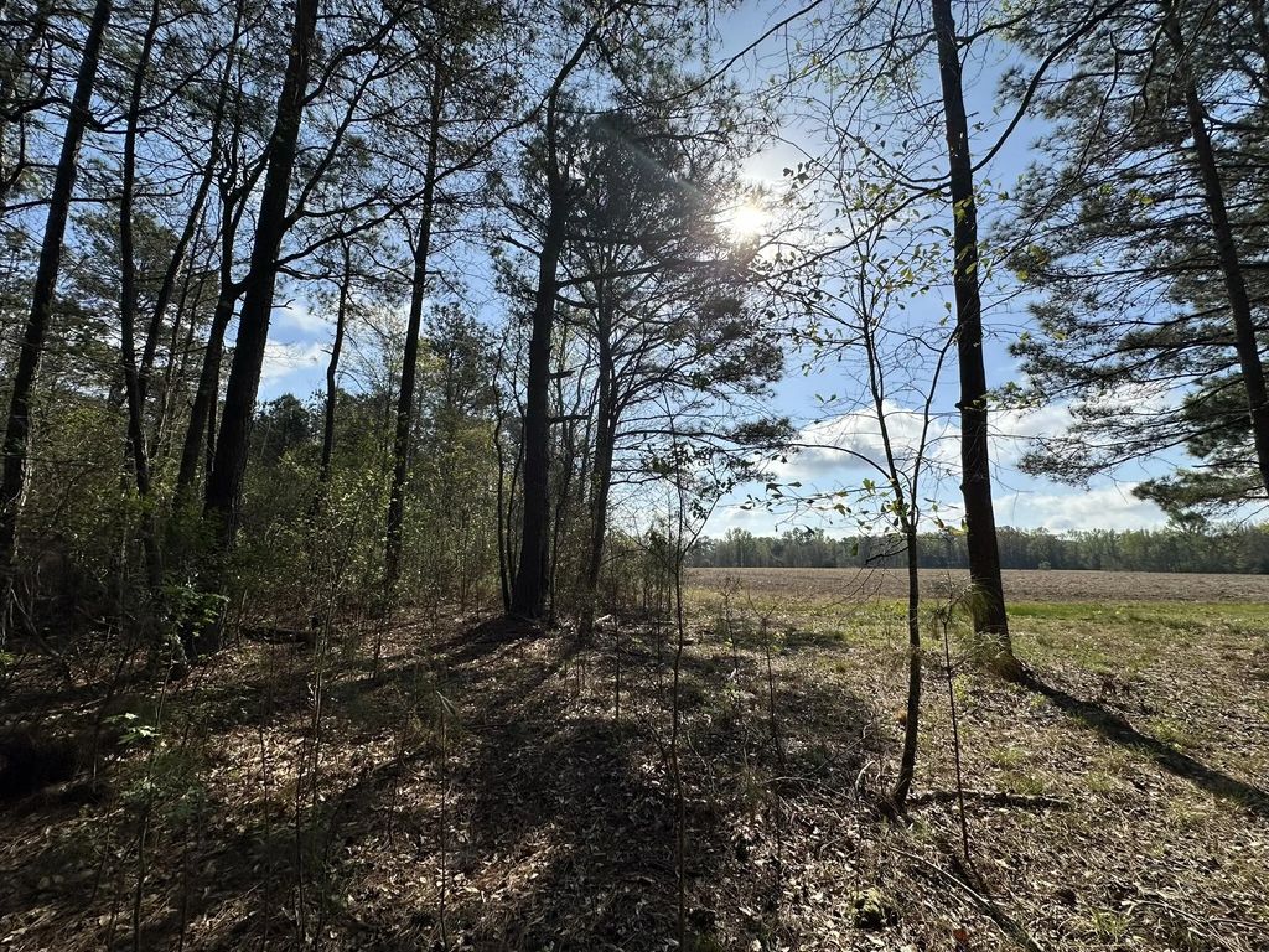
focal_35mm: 14
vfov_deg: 85.7
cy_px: 476
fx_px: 513
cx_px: 634
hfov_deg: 102.1
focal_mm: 2.22
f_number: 2.2
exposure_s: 1/4000
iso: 50
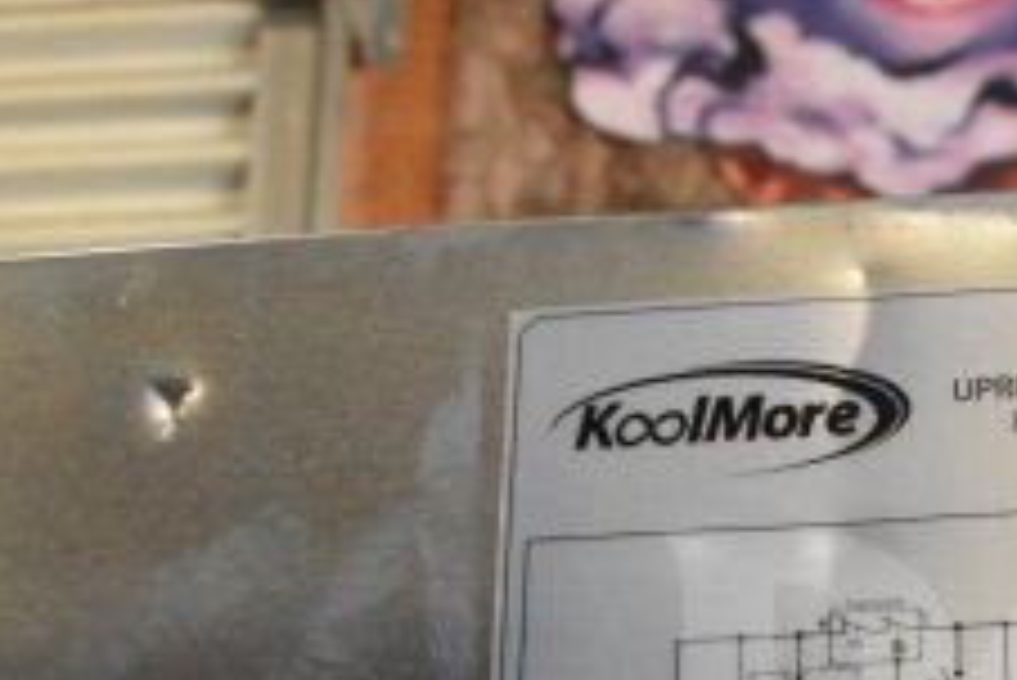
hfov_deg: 23.7
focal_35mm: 81
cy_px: 889
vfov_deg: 16.0
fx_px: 2290
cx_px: 1066
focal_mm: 20
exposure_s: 1/400
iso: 6400
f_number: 10
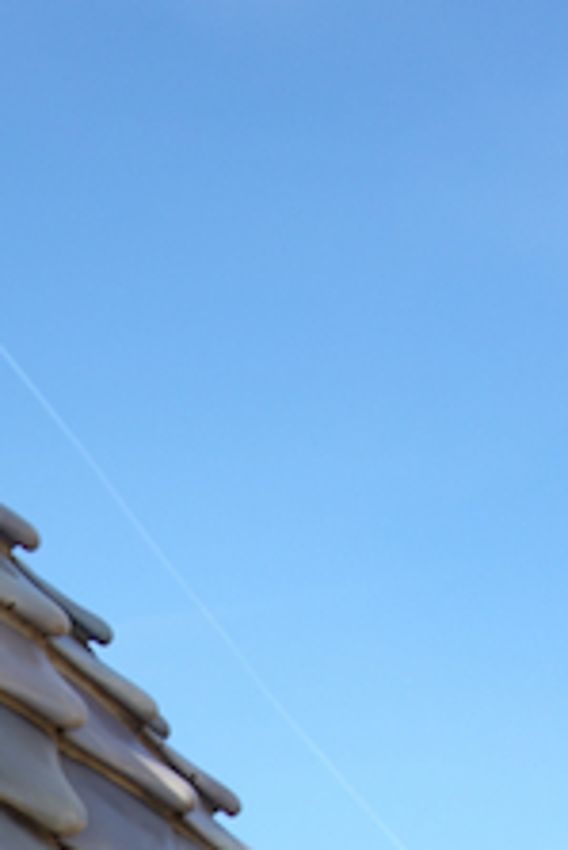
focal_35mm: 121
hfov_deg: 10.8
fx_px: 2859
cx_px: -370
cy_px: 1197
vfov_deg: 15.8
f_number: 2.2
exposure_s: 1/2000
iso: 125
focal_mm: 11.18
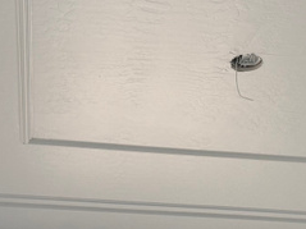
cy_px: 82
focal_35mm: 103
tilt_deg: +28.8
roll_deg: +0.6
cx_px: 228
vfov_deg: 14.3
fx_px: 910
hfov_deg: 19.0
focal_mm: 6.76
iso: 100
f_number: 1.78
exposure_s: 1/528
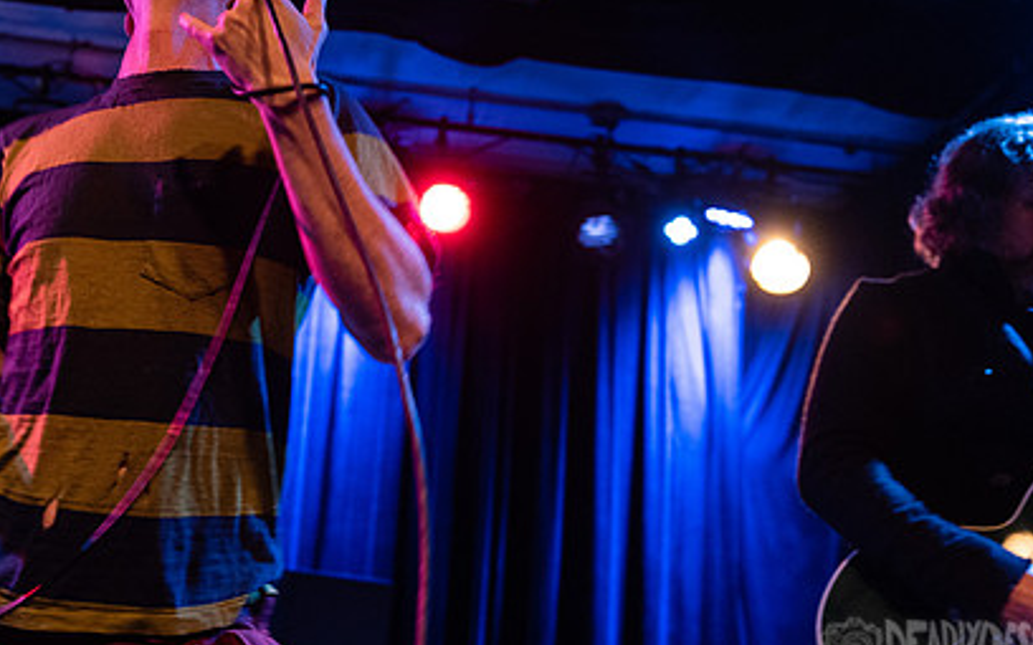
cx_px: 262
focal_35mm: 54
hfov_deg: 36.7
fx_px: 1520
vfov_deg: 23.7
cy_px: 140
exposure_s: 1/160
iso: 2000
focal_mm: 32
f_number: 3.2
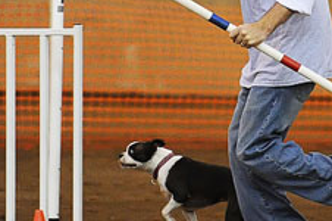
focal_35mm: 531
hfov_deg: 3.9
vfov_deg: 2.6
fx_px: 4890
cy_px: 43
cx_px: 257
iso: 5000
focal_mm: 200
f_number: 2.8
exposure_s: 1/500
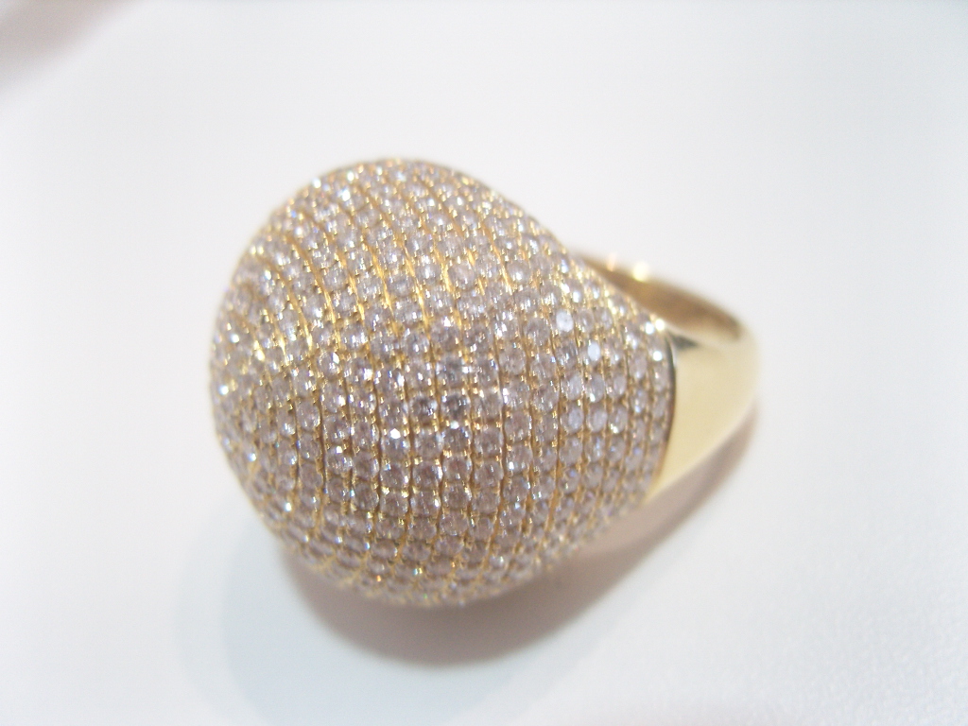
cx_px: 484
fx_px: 1063
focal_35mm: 38
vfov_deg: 37.7
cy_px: 363
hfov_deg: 49.0
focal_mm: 7.8
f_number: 2.8
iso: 200
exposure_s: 1/8
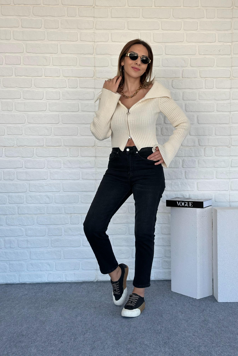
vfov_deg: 39.6
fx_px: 496
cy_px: 178
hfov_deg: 27.0
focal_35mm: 50
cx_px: 134
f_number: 1.78
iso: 80
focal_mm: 6.86
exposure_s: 1/501
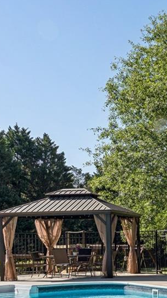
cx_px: 297
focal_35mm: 64
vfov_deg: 31.9
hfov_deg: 16.0
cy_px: 238
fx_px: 506
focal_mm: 16.3
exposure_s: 1/200
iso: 100
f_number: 9
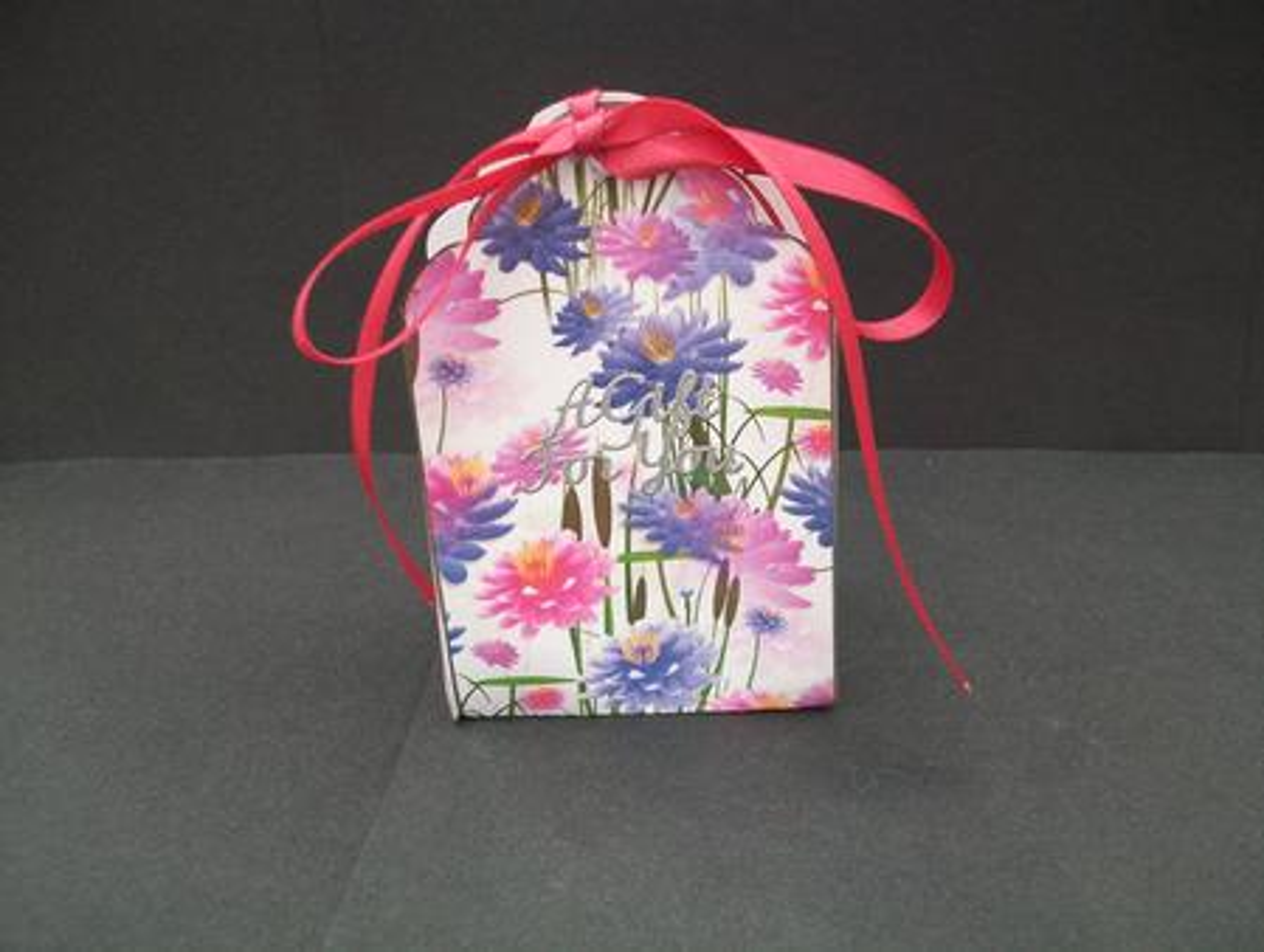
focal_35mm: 34
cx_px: 632
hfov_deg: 53.9
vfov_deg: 41.9
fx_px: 1243
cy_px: 476
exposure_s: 1/200
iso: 80
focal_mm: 5.7
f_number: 2.8
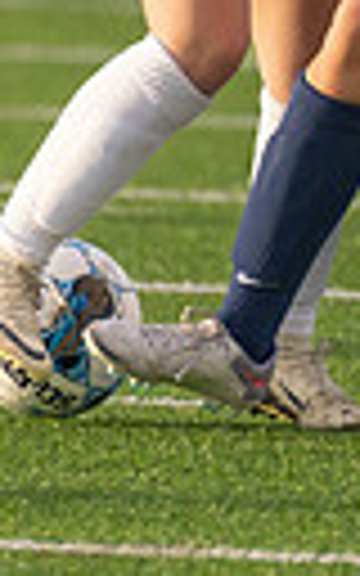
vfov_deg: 1.1
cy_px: -148
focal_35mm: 1941
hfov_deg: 0.7
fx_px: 30470
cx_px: 409
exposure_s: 1/1250
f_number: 4
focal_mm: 280
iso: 250
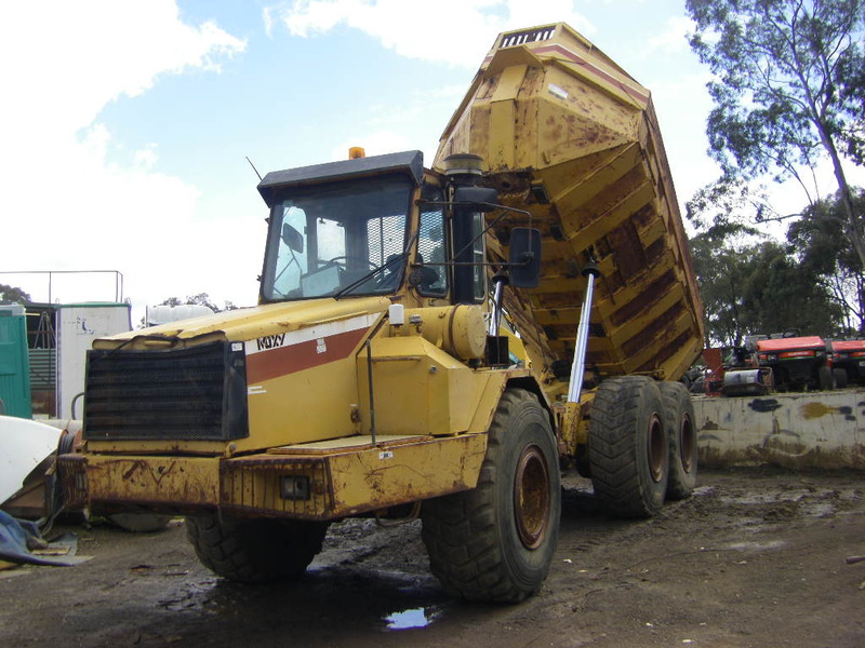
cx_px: 432
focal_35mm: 38
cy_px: 324
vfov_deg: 37.7
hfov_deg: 49.0
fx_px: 950
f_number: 7
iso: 64
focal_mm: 6.3
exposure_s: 1/100
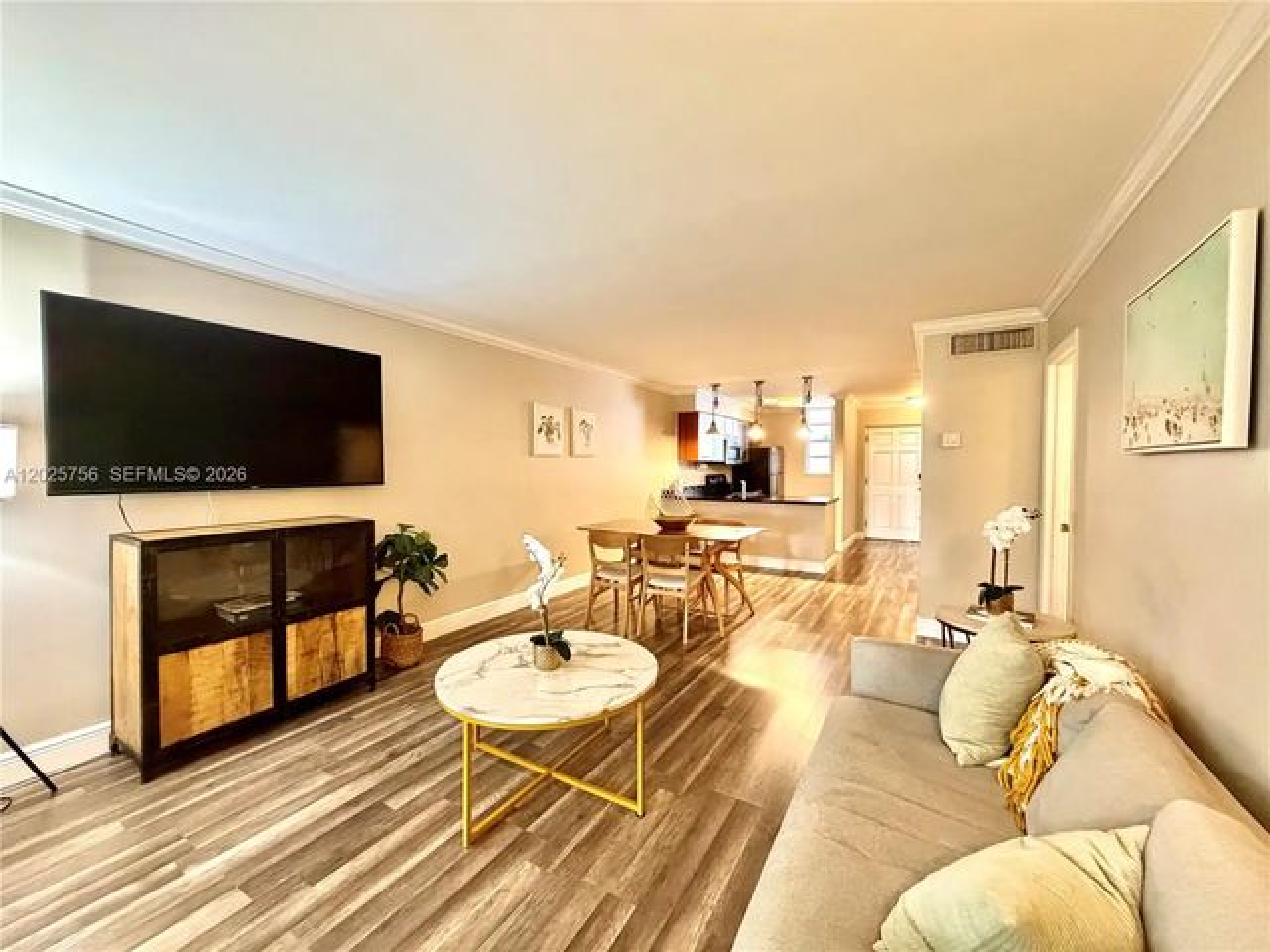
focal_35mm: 14
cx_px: 635
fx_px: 514
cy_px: 476
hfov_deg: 102.1
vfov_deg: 85.7
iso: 640
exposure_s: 1/60
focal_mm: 2.22
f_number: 2.2
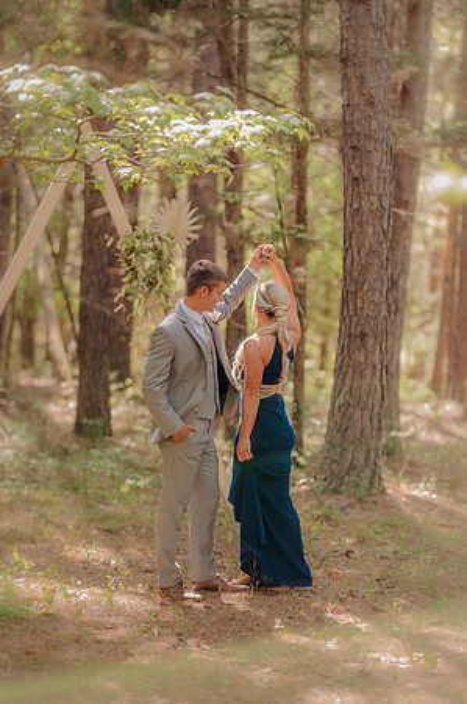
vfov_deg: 19.5
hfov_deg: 13.0
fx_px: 2048
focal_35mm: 105
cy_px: 352
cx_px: 234
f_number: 1.6
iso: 2000
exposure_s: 1/5000
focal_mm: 105
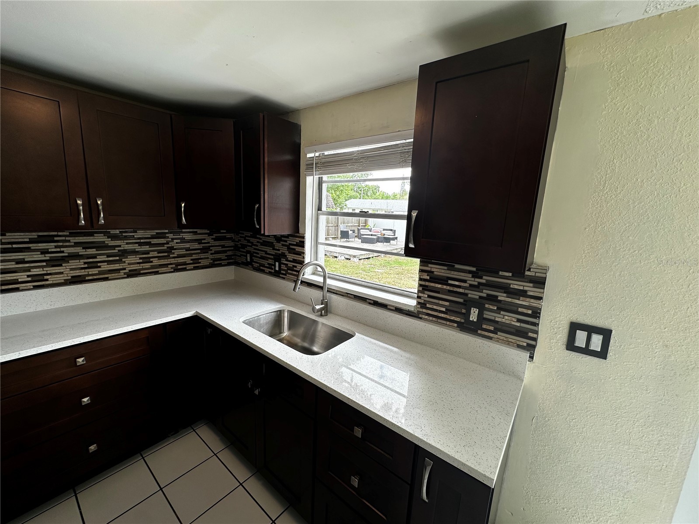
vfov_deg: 85.7
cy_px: 262
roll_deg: -3.1
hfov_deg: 102.1
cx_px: 350
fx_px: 283
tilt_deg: -9.9
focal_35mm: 14
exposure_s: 1/157
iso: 40
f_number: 2.2
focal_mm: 2.22
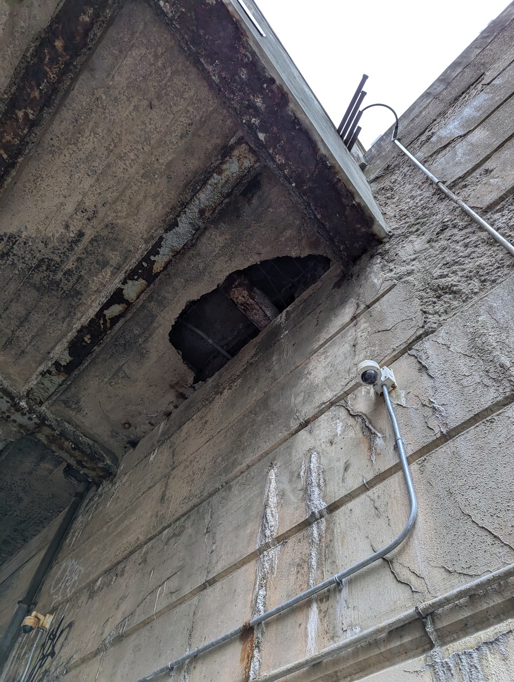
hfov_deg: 57.0
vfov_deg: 71.5
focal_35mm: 24
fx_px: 474
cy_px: 341
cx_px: 257
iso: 124
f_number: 1.85
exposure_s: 1/146
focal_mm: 6.81
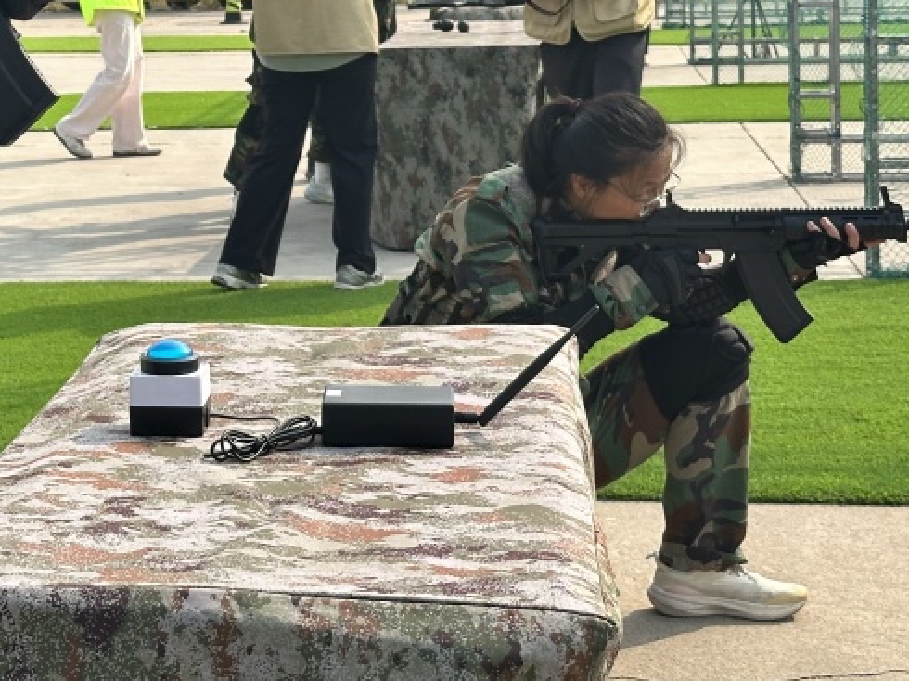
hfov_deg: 19.9
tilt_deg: -2.5
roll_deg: +1.1
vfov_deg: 14.9
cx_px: 198
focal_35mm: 98
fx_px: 2572
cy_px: 82
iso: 64
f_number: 1.78
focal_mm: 6.86
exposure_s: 1/3597
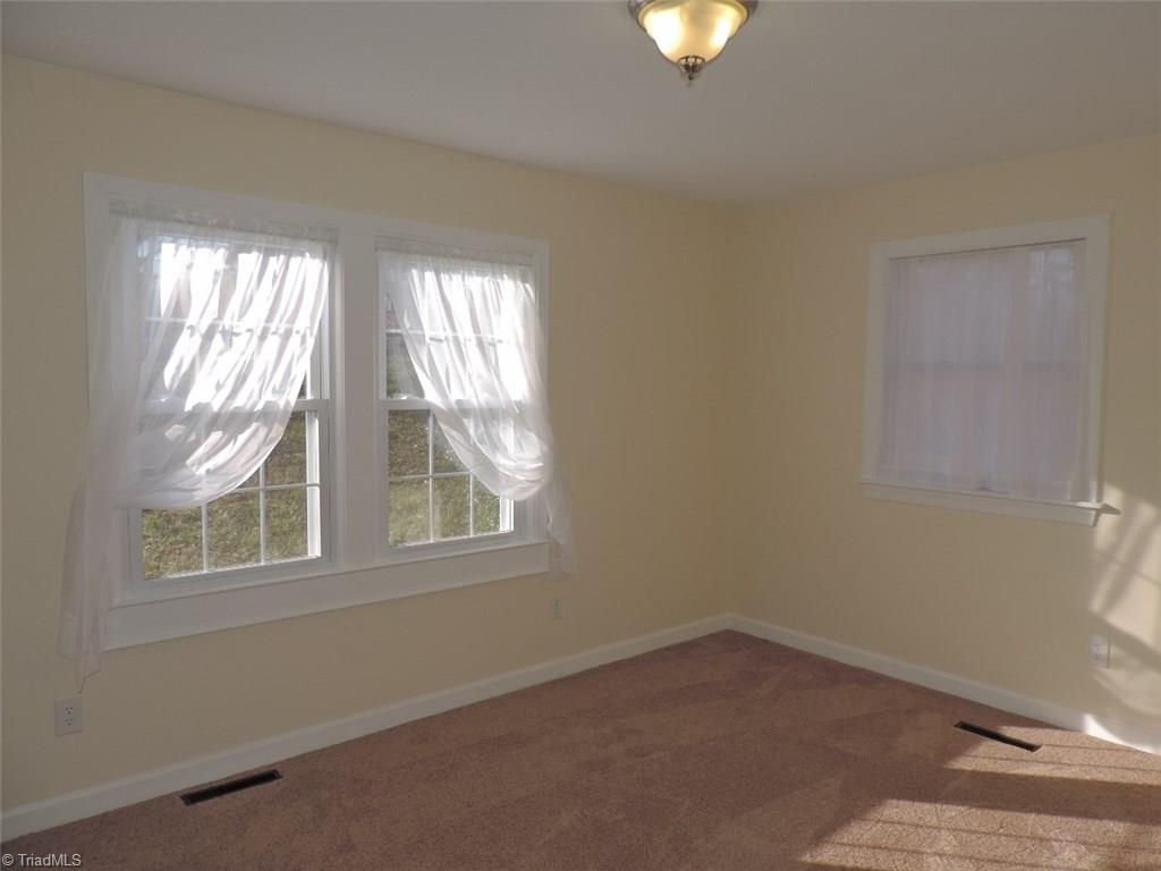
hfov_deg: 71.6
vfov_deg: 56.8
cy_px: 436
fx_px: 805
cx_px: 580
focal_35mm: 24
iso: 80
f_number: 3
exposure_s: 1/320
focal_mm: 4.3
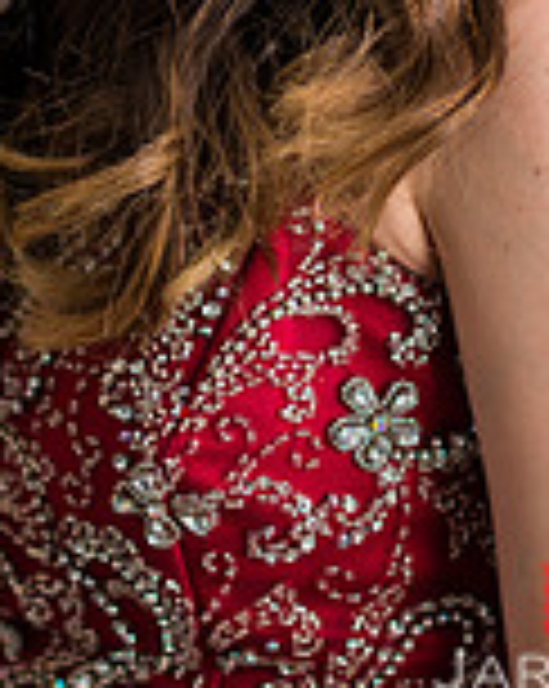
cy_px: -220
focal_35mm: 235
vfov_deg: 8.1
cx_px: 187
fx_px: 4782
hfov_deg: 6.6
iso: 320
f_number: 2
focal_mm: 85
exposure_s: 1/200
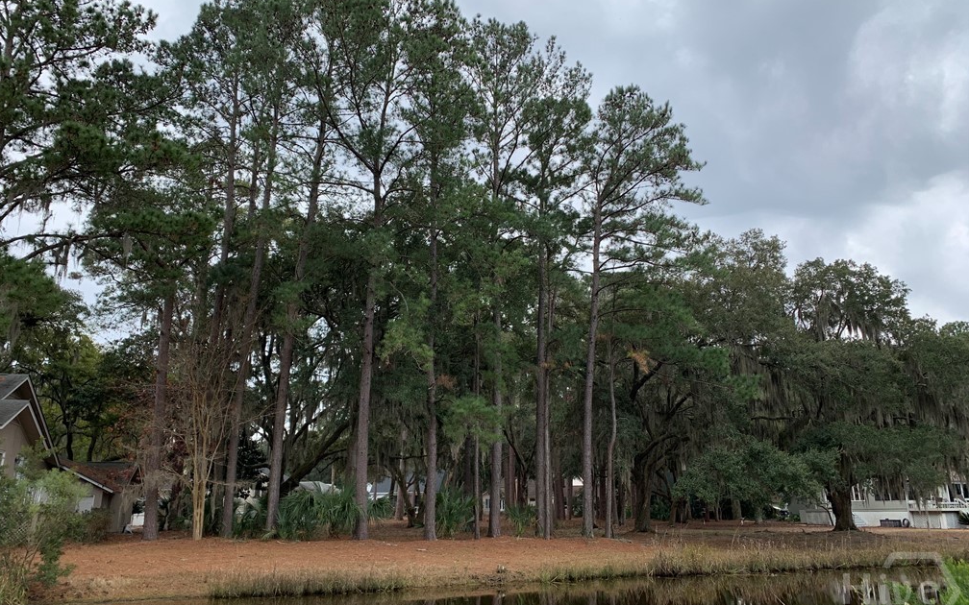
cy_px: 297
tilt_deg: +15.8
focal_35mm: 28
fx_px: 739
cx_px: 483
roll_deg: +0.5
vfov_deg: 44.5
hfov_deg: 66.5
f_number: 1.8
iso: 25
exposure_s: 1/732
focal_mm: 4.25
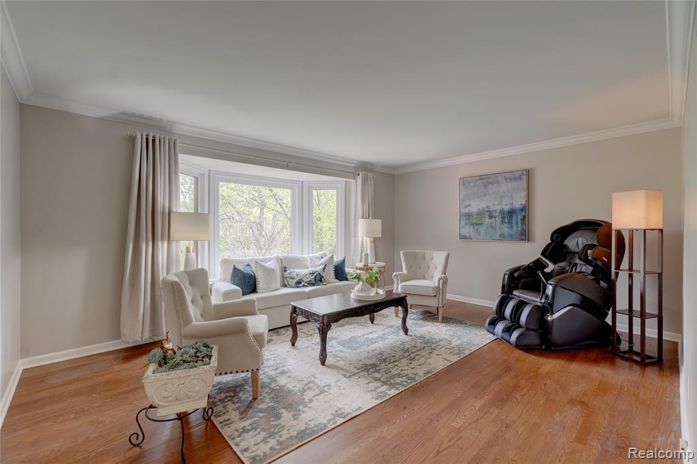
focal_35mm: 15
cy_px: 232
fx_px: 290
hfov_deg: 100.4
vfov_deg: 77.3
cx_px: 348
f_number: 8
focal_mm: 10
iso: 400
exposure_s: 1/15
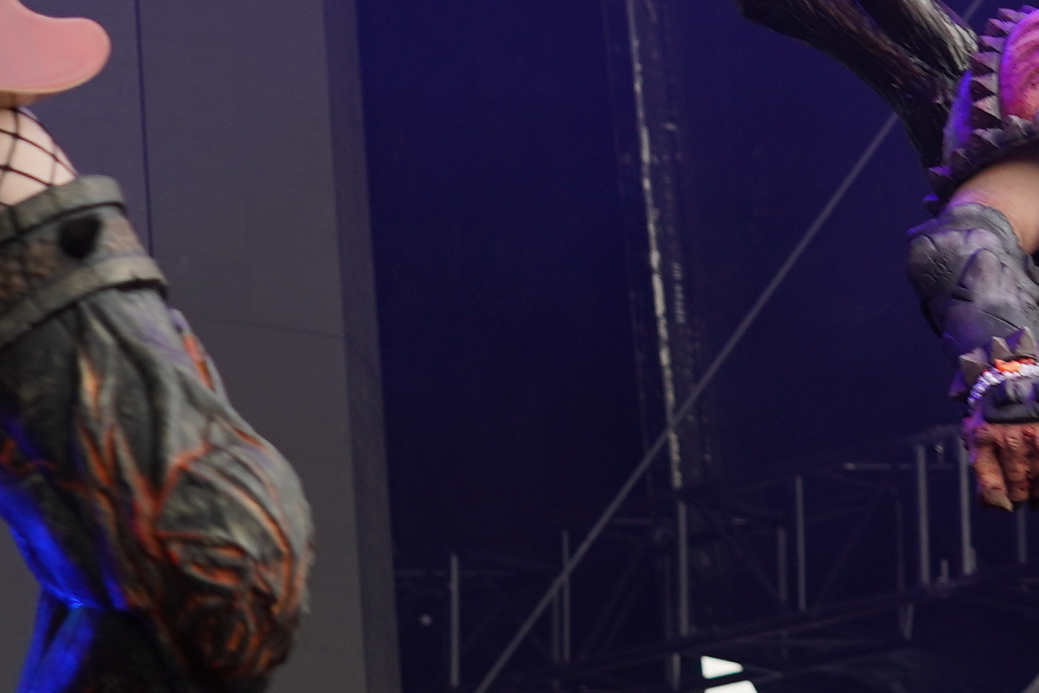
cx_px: 1107
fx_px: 6523
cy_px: 9
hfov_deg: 9.0
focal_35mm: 226
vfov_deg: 6.1
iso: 100
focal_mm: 50
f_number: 4.5
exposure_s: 1/60
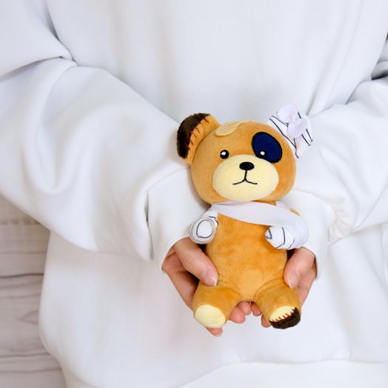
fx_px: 888
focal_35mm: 70
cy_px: 193
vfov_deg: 24.7
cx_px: 243
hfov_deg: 24.6
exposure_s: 1/20
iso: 400
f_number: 7.1
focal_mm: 35.8
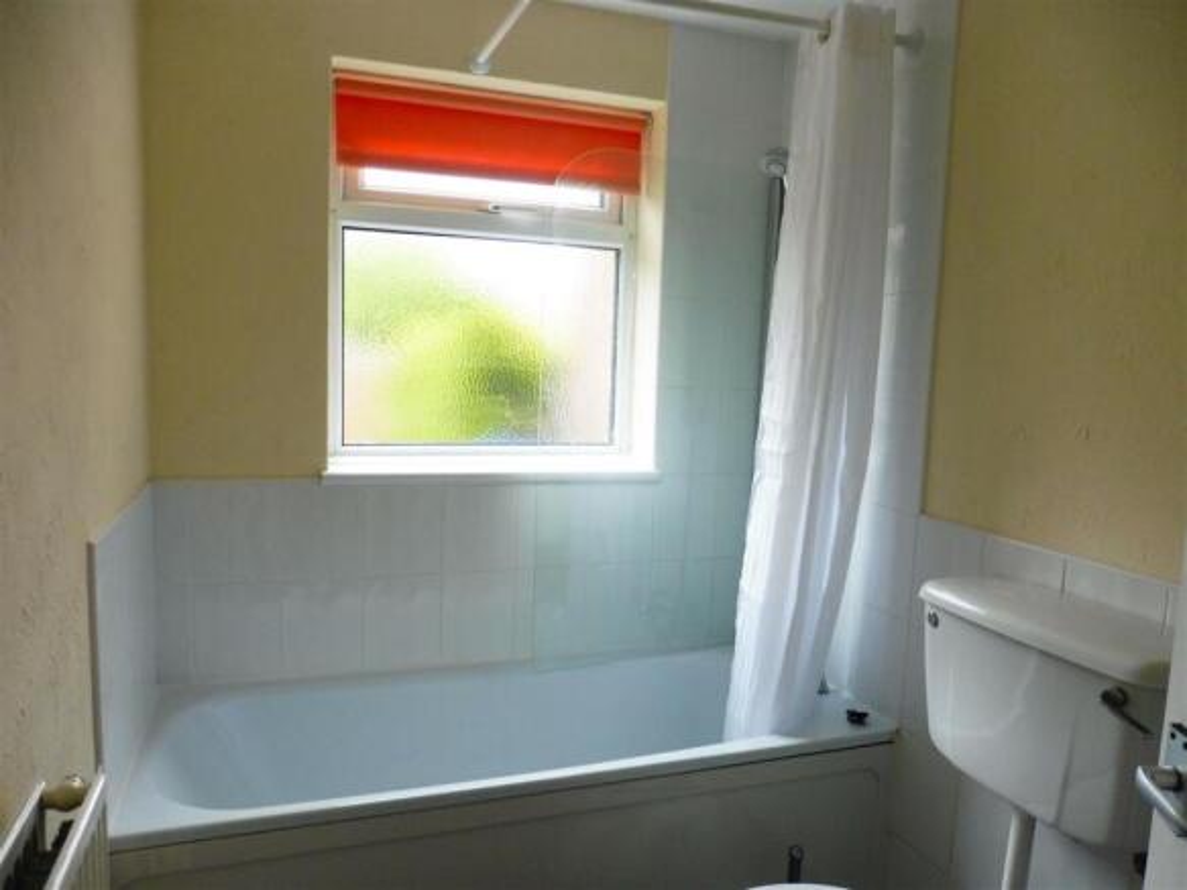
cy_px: 445
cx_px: 594
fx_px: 823
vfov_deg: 56.8
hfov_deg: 71.6
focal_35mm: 24
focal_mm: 4.3
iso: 200
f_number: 3.3
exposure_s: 1/60
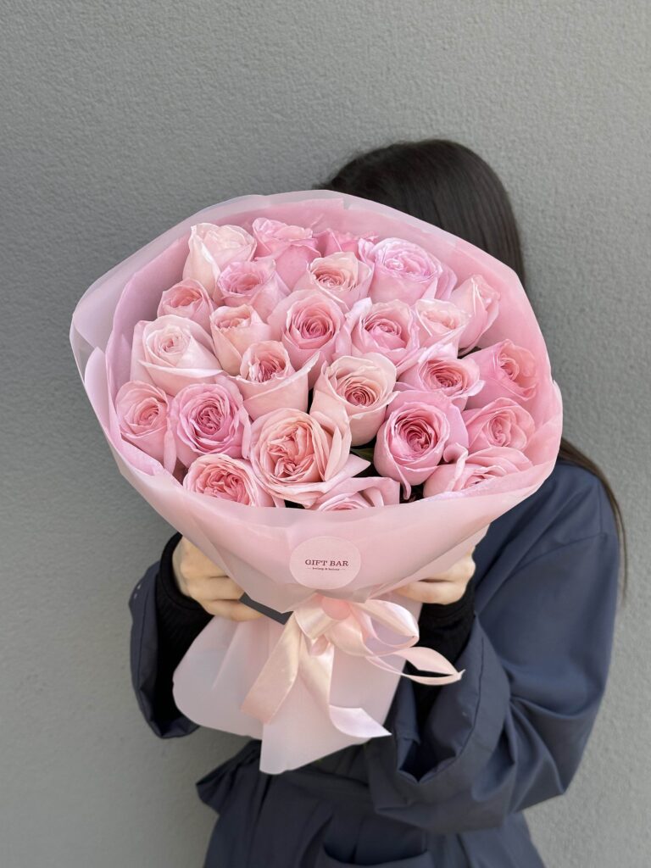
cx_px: 326
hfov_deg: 30.3
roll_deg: -1.1
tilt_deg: -13.6
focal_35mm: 48
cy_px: 434
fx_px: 1204
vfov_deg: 39.7
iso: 64
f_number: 1.8
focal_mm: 6.9
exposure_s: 1/810
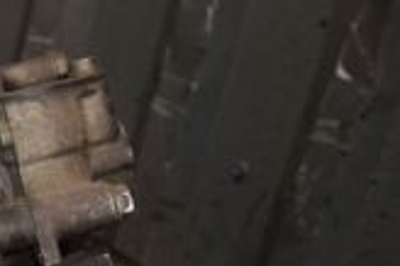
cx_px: -361
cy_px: 51
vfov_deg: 10.6
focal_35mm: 129
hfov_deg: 13.8
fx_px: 1432
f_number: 5
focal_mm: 22
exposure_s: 1/60
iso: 800
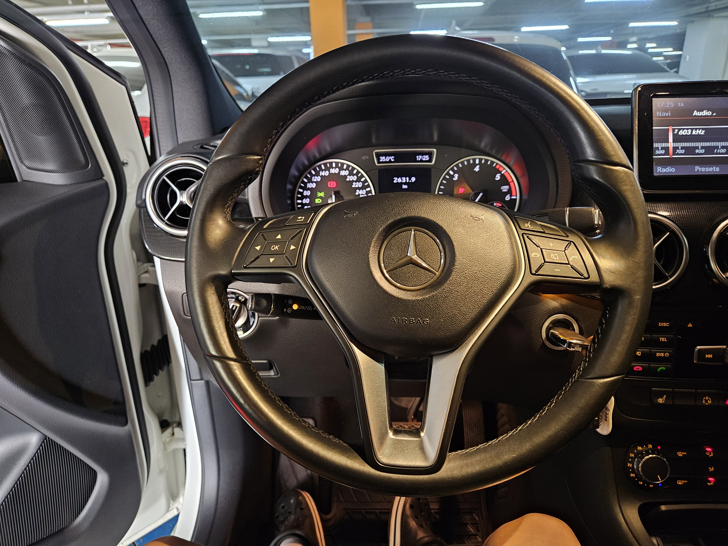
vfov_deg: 58.9
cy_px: 273
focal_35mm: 23
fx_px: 484
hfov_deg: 73.9
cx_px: 364
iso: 640
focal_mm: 5.4
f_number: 1.8
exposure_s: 1/24
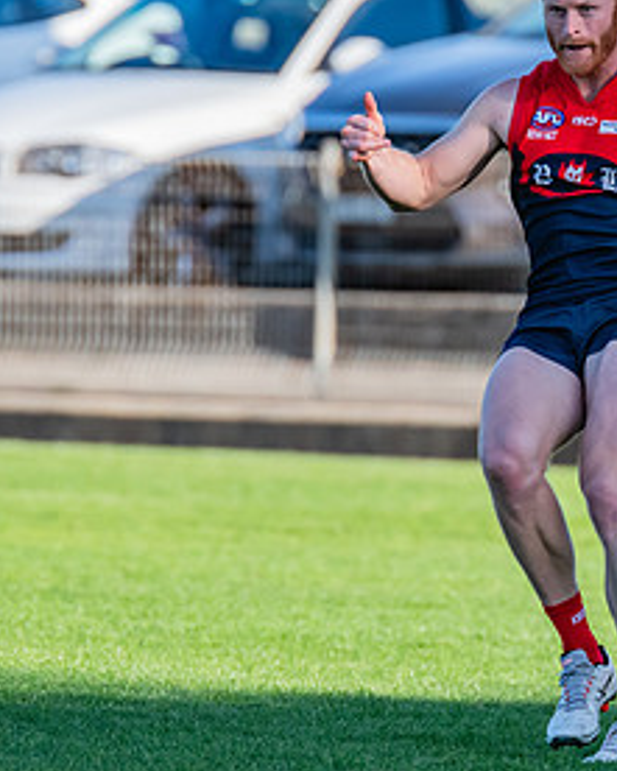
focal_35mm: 1087
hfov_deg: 1.4
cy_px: 292
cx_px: 536
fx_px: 24798
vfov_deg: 1.8
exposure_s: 1/1600
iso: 800
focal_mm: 420
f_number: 5.6
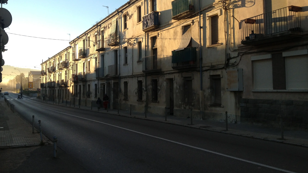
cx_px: 153
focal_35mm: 39
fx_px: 319
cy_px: 68
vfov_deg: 30.3
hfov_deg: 51.6
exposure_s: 1/736
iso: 50
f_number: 2.4
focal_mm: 4.28
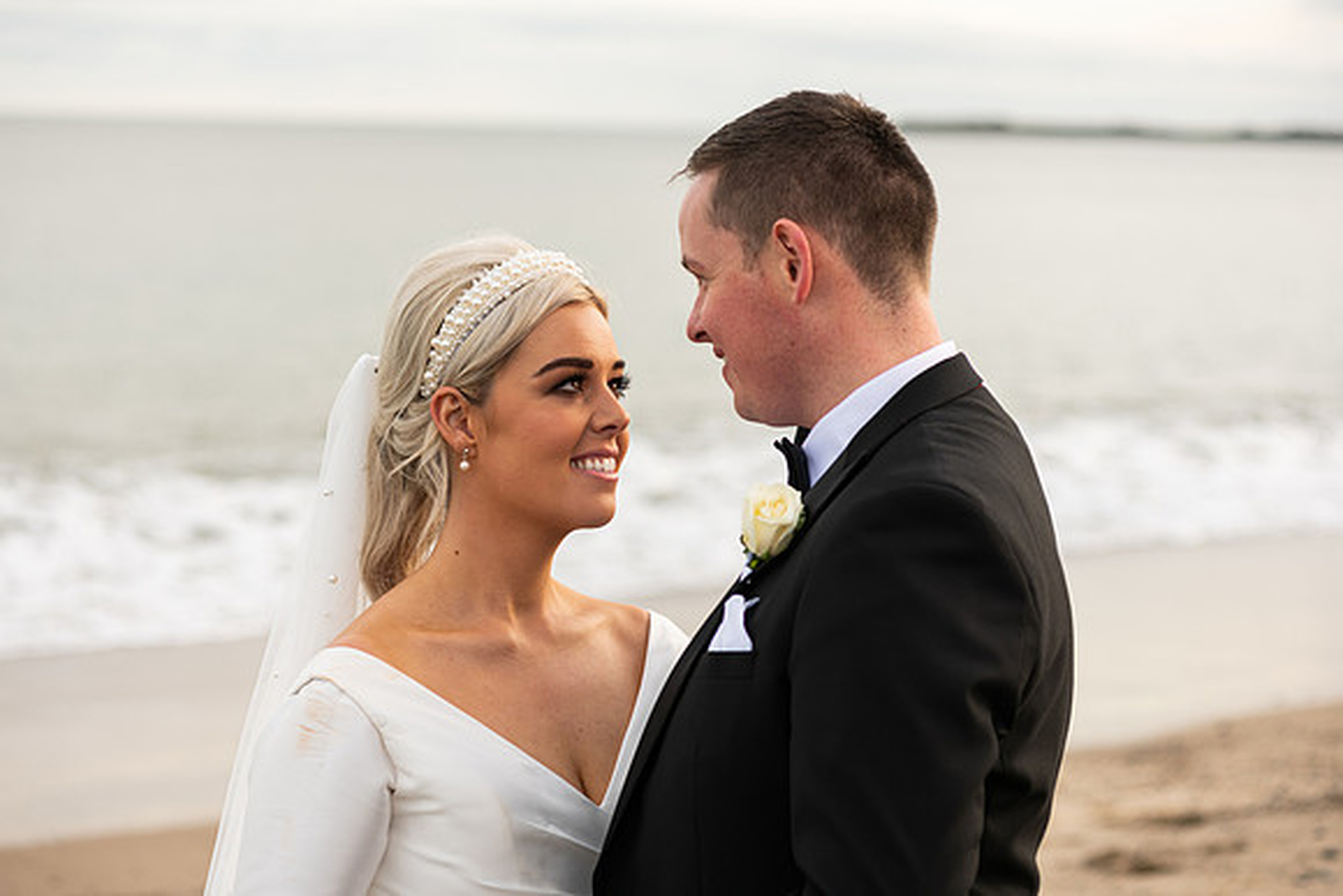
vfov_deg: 17.1
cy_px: 448
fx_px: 2985
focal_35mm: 80
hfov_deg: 25.4
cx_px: 672
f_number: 3.5
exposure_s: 1/200
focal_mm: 80
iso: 80
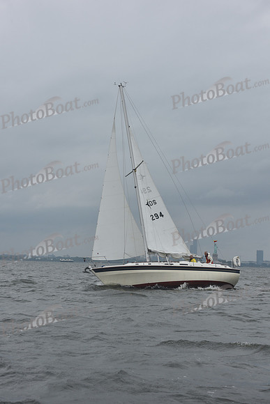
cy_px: 202
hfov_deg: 19.5
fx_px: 787
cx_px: 135
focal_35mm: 70
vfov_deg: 28.8
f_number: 9
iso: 250
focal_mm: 70
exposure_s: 1/640
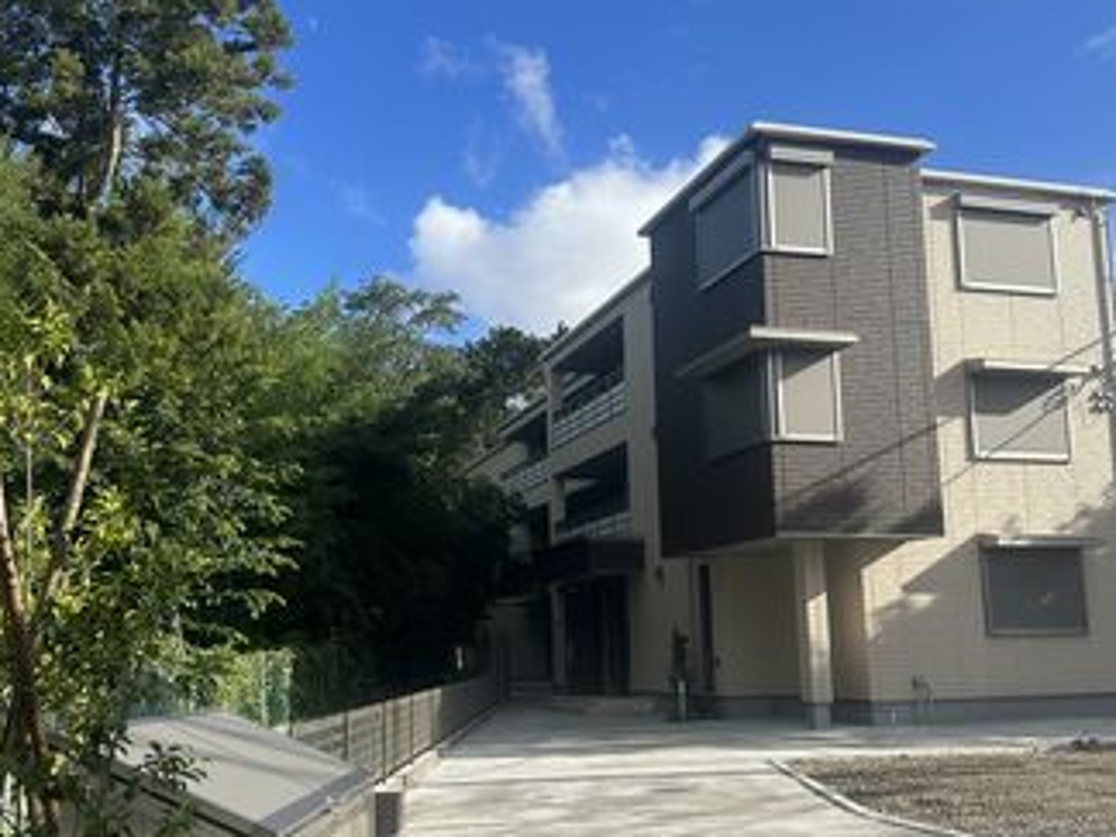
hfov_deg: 50.1
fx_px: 1193
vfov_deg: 38.6
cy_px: 467
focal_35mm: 37
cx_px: 558
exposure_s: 1/3247
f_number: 1.78
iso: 80
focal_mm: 6.86
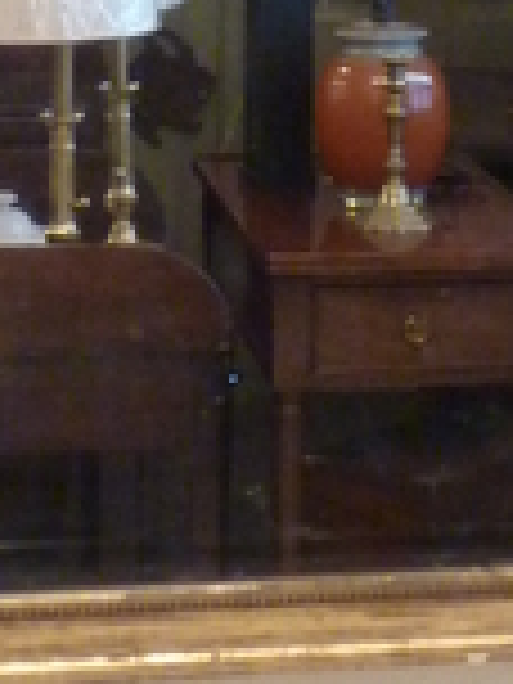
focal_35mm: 162
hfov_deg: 9.1
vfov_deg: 11.0
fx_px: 3201
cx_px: 454
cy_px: -718
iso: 400
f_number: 3.6
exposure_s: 1/10
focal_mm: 6.1
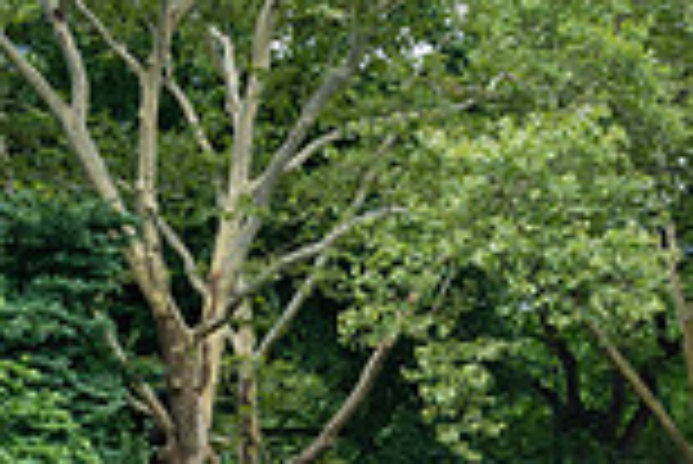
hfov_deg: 14.4
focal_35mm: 139
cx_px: 747
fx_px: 2678
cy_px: 649
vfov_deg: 9.7
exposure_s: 1/400
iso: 1250
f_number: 4.5
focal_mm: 36
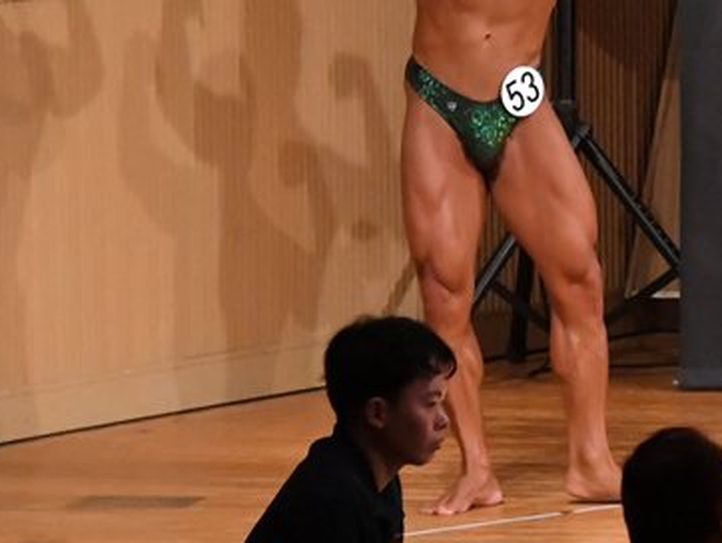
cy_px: 132
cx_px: 711
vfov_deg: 2.7
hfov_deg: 3.6
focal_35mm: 555
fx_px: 11584
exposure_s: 1/400
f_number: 5.6
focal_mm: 180
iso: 10000
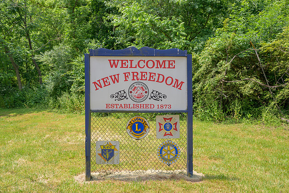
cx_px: 144
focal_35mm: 36
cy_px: 96
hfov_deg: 53.1
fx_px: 289
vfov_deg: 36.9
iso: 400
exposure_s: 1/500
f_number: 8
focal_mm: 36
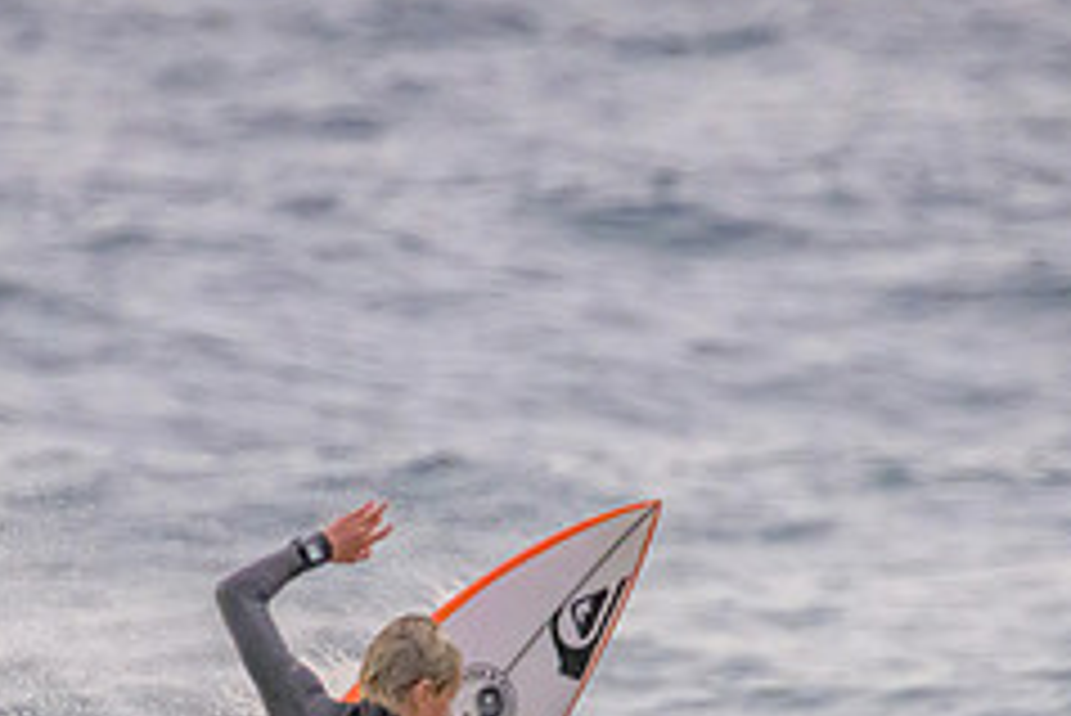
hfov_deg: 1.1
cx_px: 572
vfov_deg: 0.7
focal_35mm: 1947
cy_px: 849
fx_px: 57956
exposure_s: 1/2000
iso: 9000
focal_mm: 800
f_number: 11
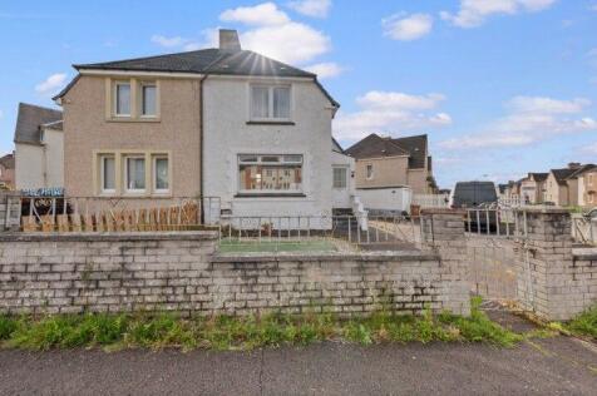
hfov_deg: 112.7
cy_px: 198
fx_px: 199
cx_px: 298
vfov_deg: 89.8
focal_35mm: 12
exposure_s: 1/500
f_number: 8
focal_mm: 12
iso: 640
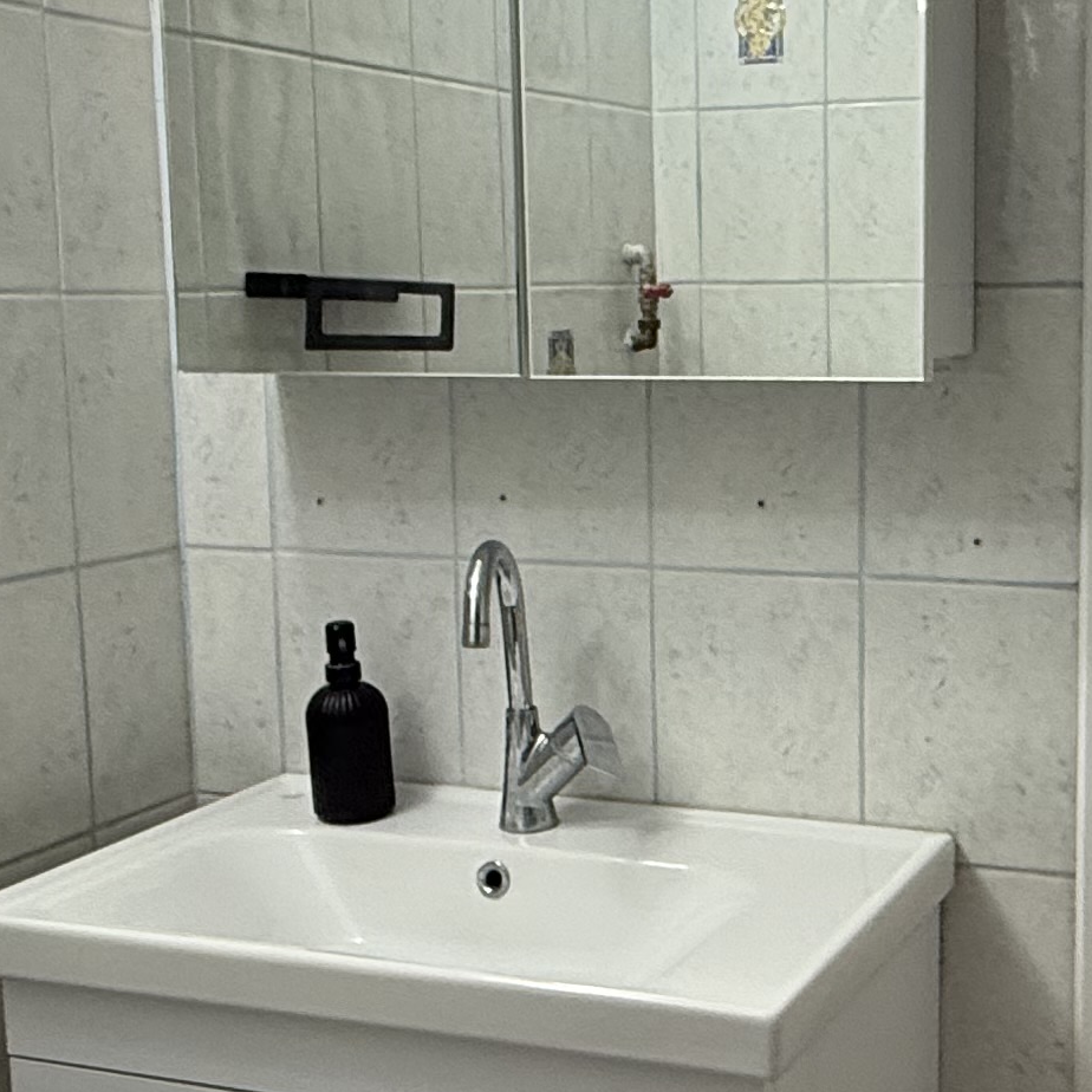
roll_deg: +0.3
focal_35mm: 54
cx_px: 801
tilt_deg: -7.7
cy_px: 557
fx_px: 1927
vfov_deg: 31.6
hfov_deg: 31.2
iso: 125
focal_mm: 2.22
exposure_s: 1/100
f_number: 2.2
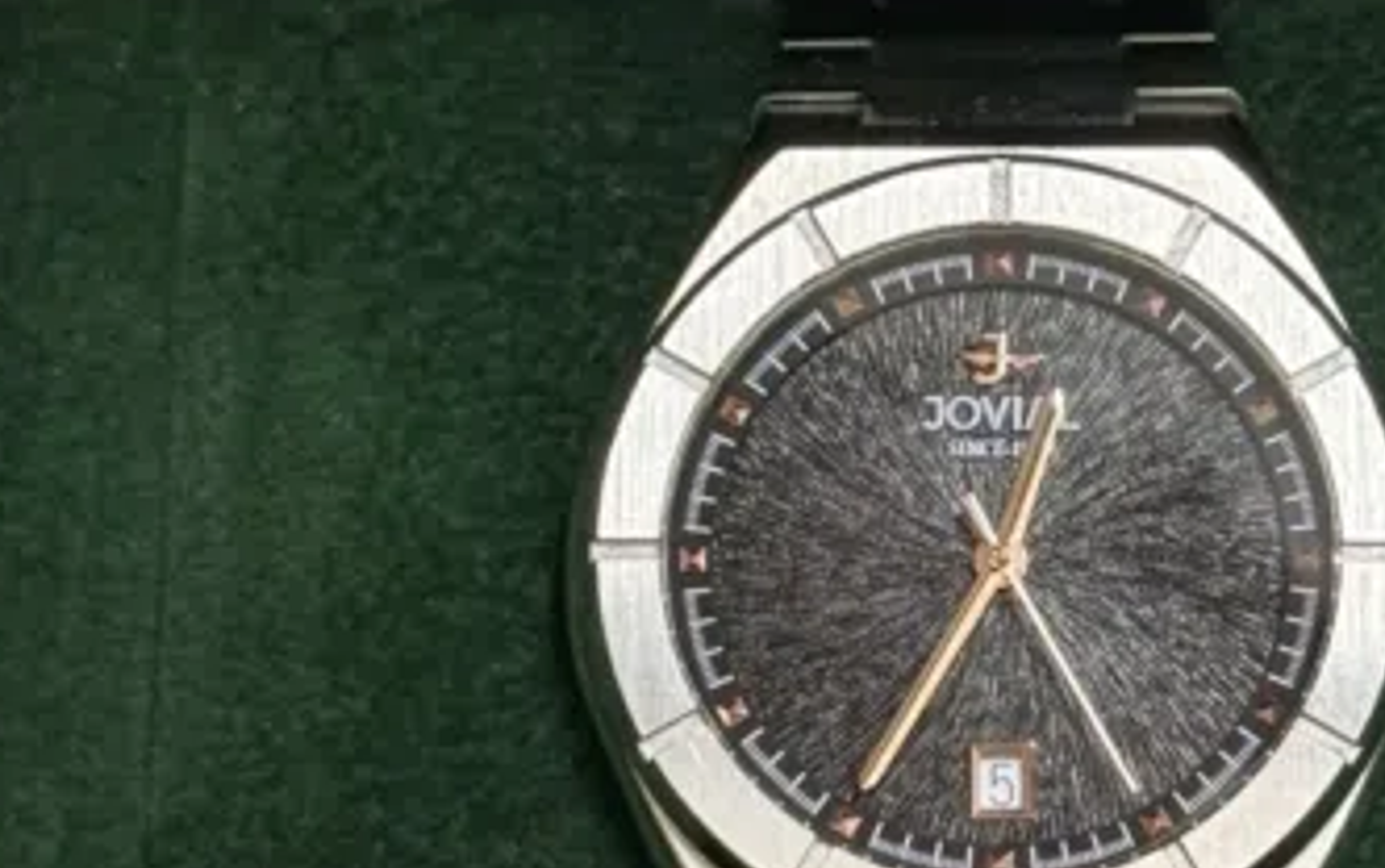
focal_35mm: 98
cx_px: 939
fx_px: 3702
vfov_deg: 13.3
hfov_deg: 21.1
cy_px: 179
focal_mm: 6.76
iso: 200
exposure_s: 1/50
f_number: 1.78
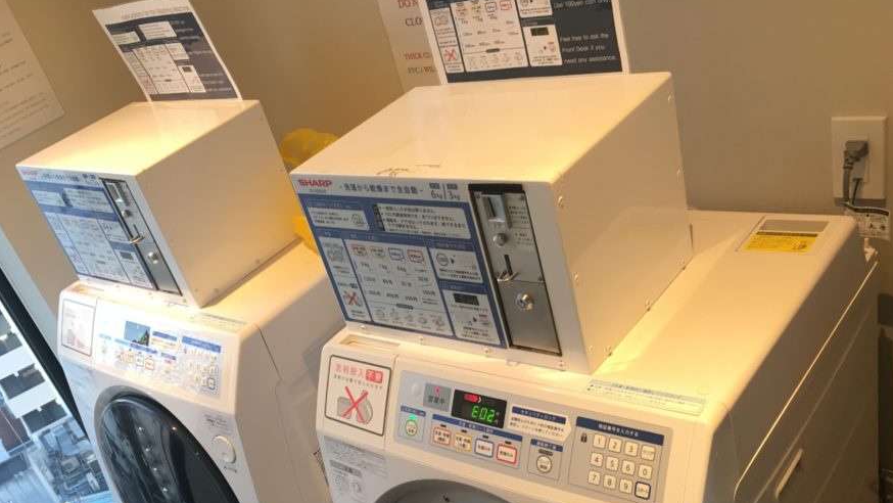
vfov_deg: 31.4
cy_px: 386
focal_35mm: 37
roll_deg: +20.6
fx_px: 876
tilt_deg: -31.8
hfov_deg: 53.9
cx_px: 407
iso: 50
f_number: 2.2
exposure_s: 1/30
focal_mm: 4.15
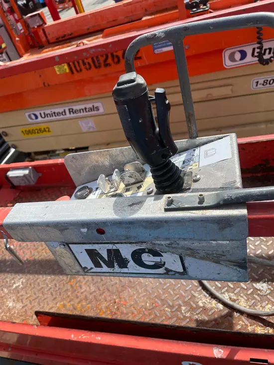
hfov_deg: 53.1
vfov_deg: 67.3
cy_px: 182
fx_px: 274
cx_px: 137
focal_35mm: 26
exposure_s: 1/3861
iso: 50
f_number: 1.6
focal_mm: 4.2
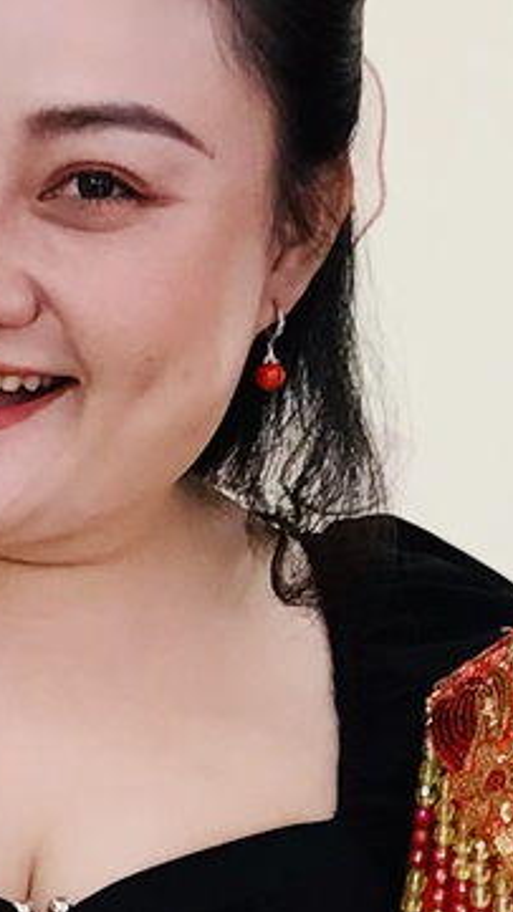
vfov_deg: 12.6
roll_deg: +1.6
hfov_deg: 7.2
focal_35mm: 169
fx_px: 4088
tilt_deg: -11.6
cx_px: 387
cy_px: 922
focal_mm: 3.99
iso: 32
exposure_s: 1/50
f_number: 1.8
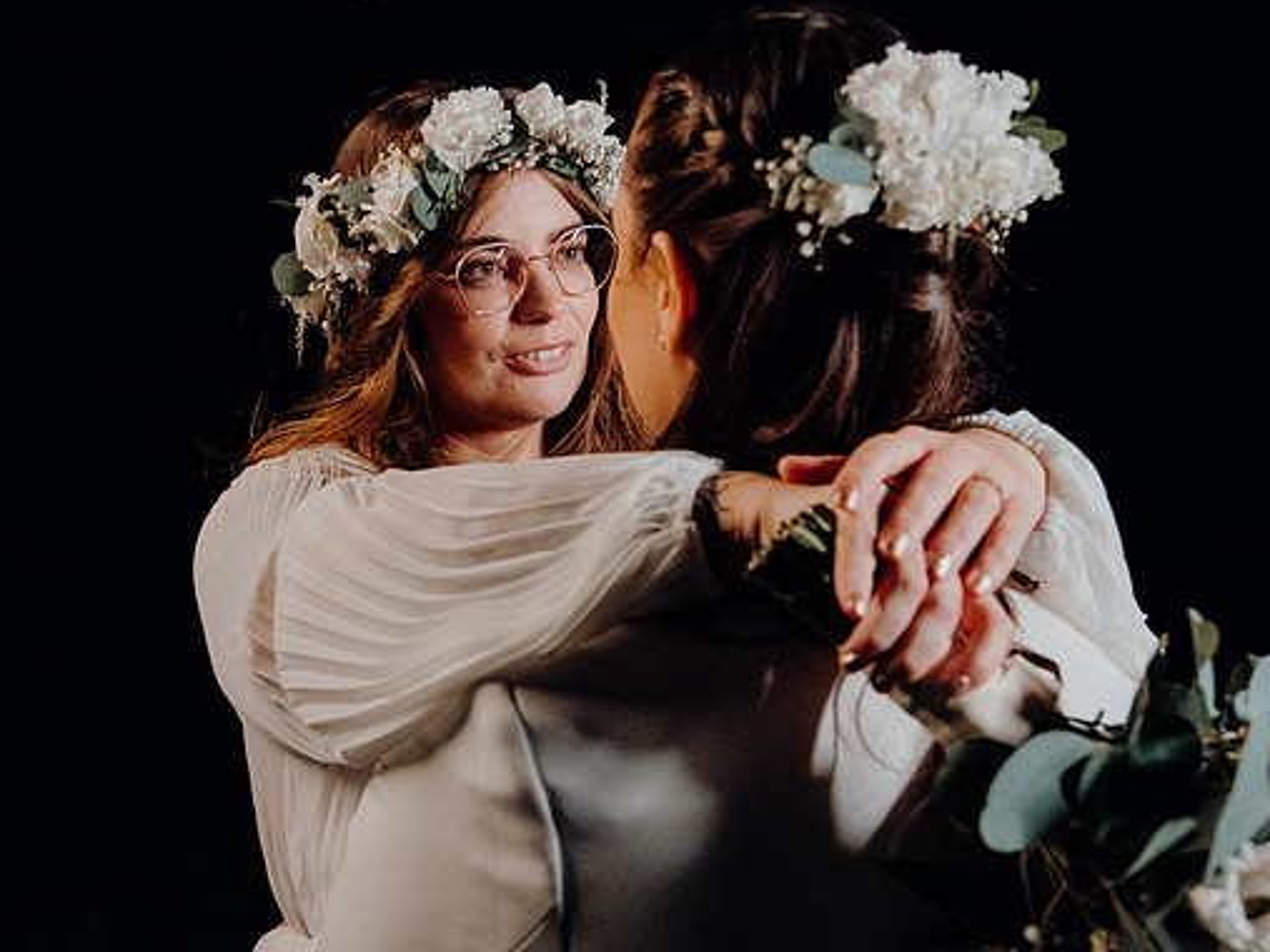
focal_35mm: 44
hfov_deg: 43.0
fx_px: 1614
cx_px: 634
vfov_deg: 32.9
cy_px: 475
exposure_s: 1/160
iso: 5000
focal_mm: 27
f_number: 3.5
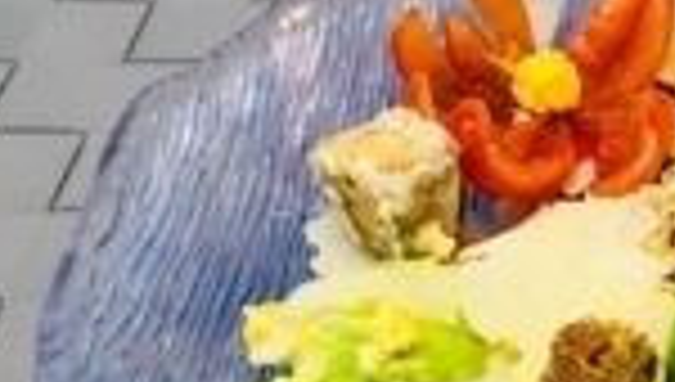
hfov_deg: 27.4
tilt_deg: -49.3
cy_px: 407
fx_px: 1273
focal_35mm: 71
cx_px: 729
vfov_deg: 16.6
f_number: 1.8
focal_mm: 4
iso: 50
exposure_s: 1/17
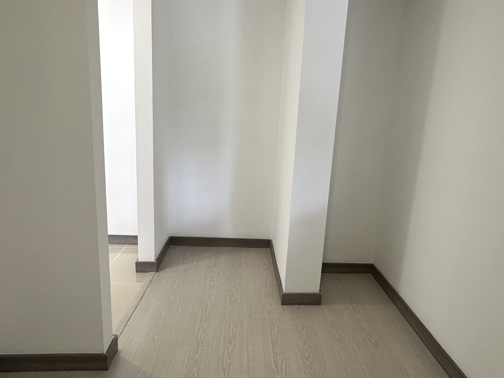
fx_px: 349
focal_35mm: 24
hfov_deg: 71.5
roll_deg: -3.2
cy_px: 184
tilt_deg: -10.5
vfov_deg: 56.8
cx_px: 270
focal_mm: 2.22
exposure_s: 1/120
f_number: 2.2
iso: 200
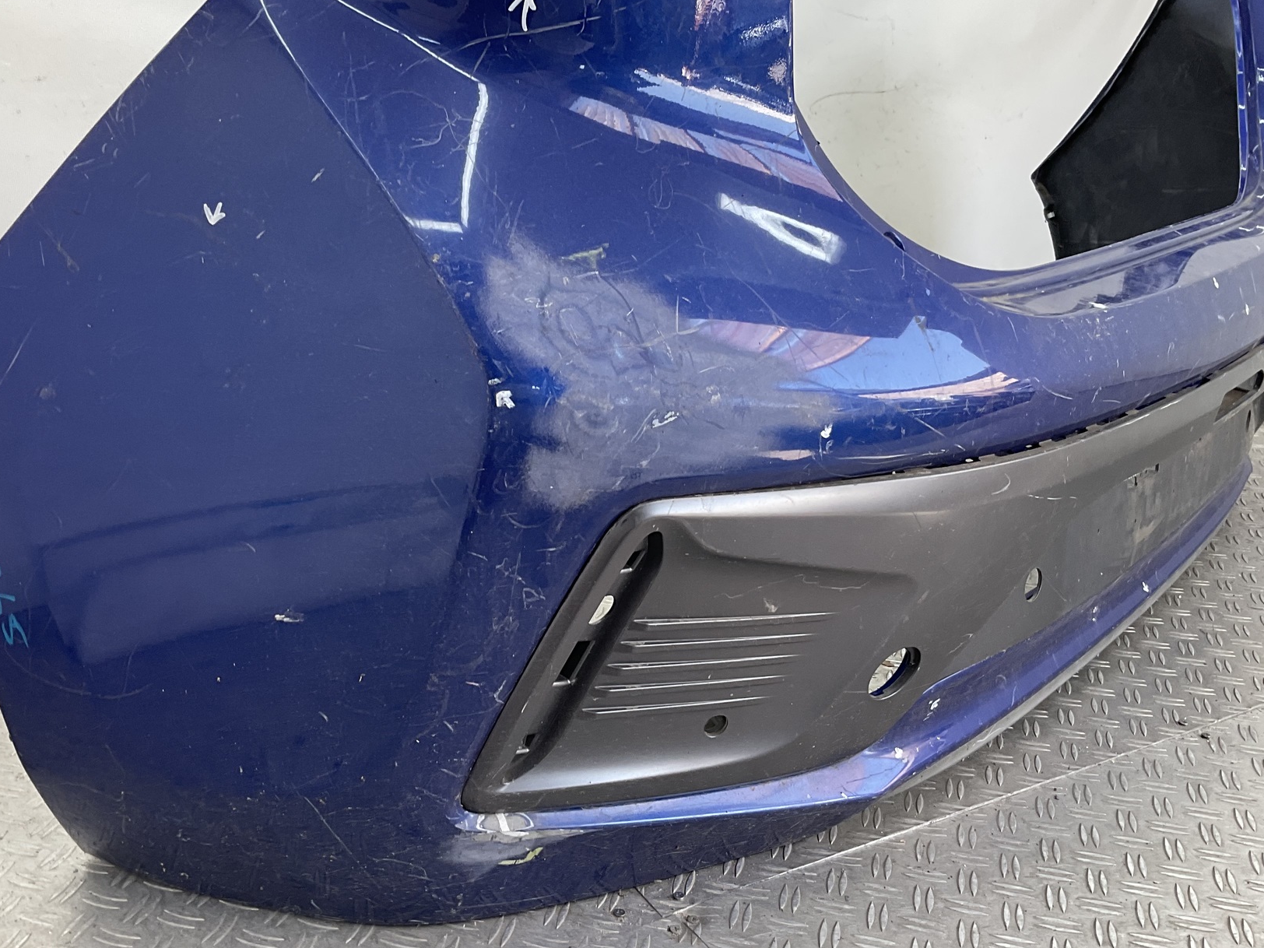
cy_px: 446
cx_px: 581
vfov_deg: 39.6
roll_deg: -3.2
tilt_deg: -17.8
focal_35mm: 36
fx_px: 1315
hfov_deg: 51.3
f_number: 1.8
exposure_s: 1/120
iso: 40
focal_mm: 3
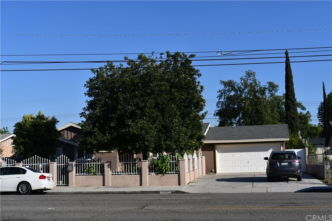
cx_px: 166
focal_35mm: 51
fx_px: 470
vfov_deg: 26.5
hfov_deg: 38.9
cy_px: 110
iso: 100
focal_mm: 34
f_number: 10
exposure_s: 1/400
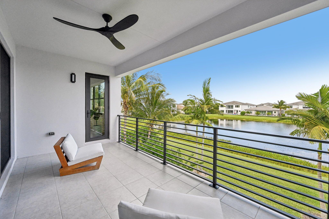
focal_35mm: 14
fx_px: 128
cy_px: 110
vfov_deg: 81.2
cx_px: 164
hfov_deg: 104.3
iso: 2500
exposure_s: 1/3200
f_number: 8
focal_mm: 14
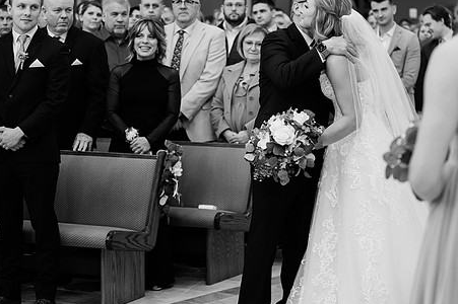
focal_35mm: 90
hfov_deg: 22.6
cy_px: 145
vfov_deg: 15.2
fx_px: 1144
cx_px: 281
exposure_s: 1/250
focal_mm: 70
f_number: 2.8
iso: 1600
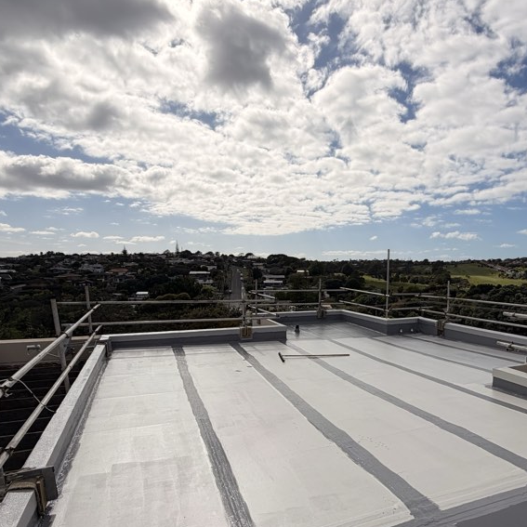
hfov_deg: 63.7
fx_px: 413
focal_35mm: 24
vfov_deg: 63.9
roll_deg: -0.8
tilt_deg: -9.2
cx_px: 342
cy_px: 335
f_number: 2.2
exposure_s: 1/3460
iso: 20
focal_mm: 2.22
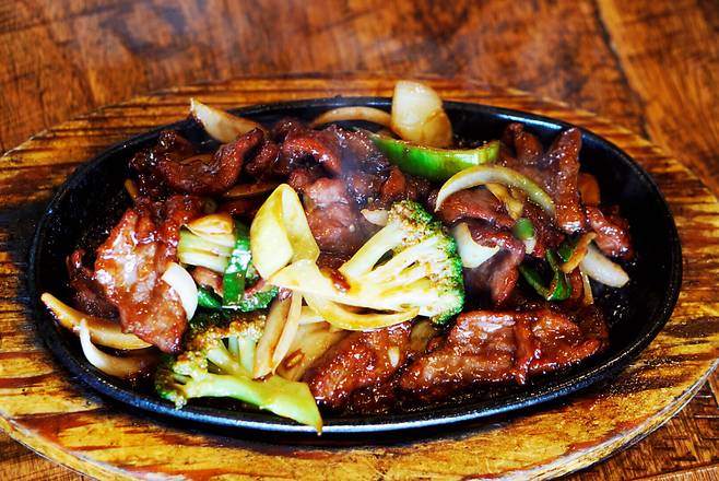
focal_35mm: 75
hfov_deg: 27.0
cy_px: 240
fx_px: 1499
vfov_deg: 18.2
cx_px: 360
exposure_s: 1/80
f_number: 2.8
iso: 320
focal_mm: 50
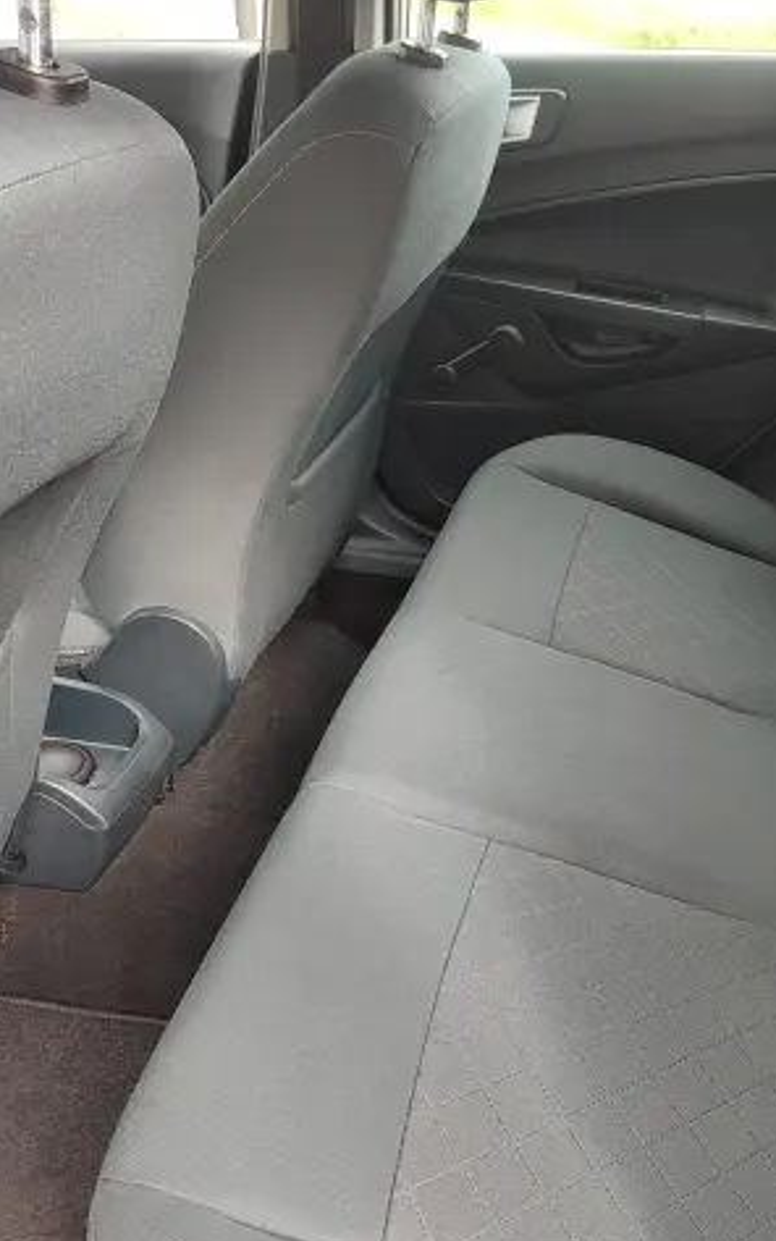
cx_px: 585
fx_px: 1116
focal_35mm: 33
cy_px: 624
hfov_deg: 37.4
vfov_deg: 58.1
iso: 137
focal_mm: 5.56
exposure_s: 1/100
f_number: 1.8
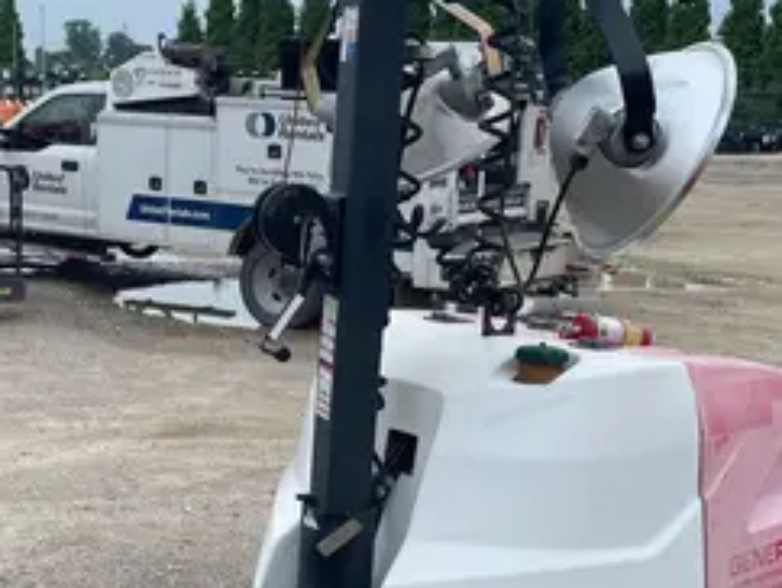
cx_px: 278
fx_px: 1334
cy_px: 386
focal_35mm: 59
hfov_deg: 32.5
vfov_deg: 24.8
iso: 32
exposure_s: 1/1195
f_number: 1.6
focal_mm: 4.2
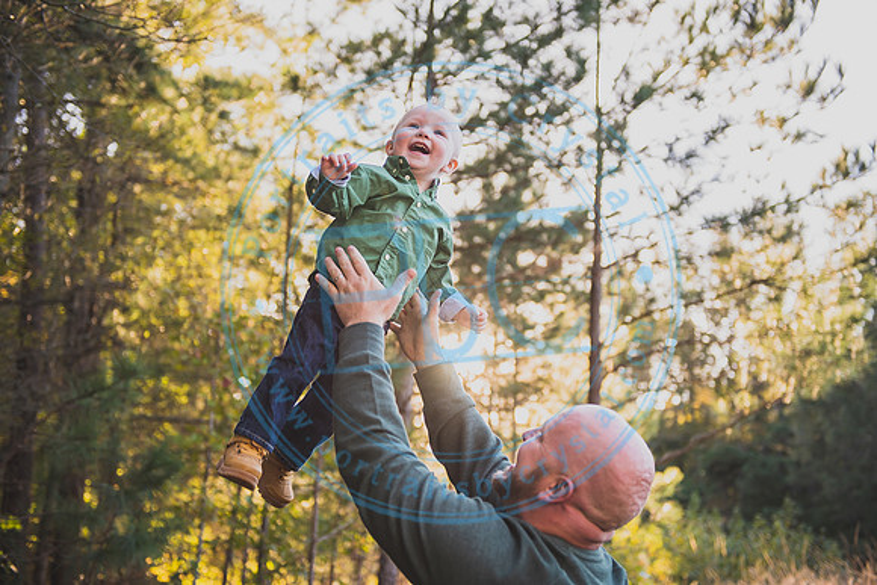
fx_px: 1170
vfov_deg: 28.1
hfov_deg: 41.1
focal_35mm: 48
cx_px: 438
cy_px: 292
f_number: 2.8
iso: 200
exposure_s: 1/200
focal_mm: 48
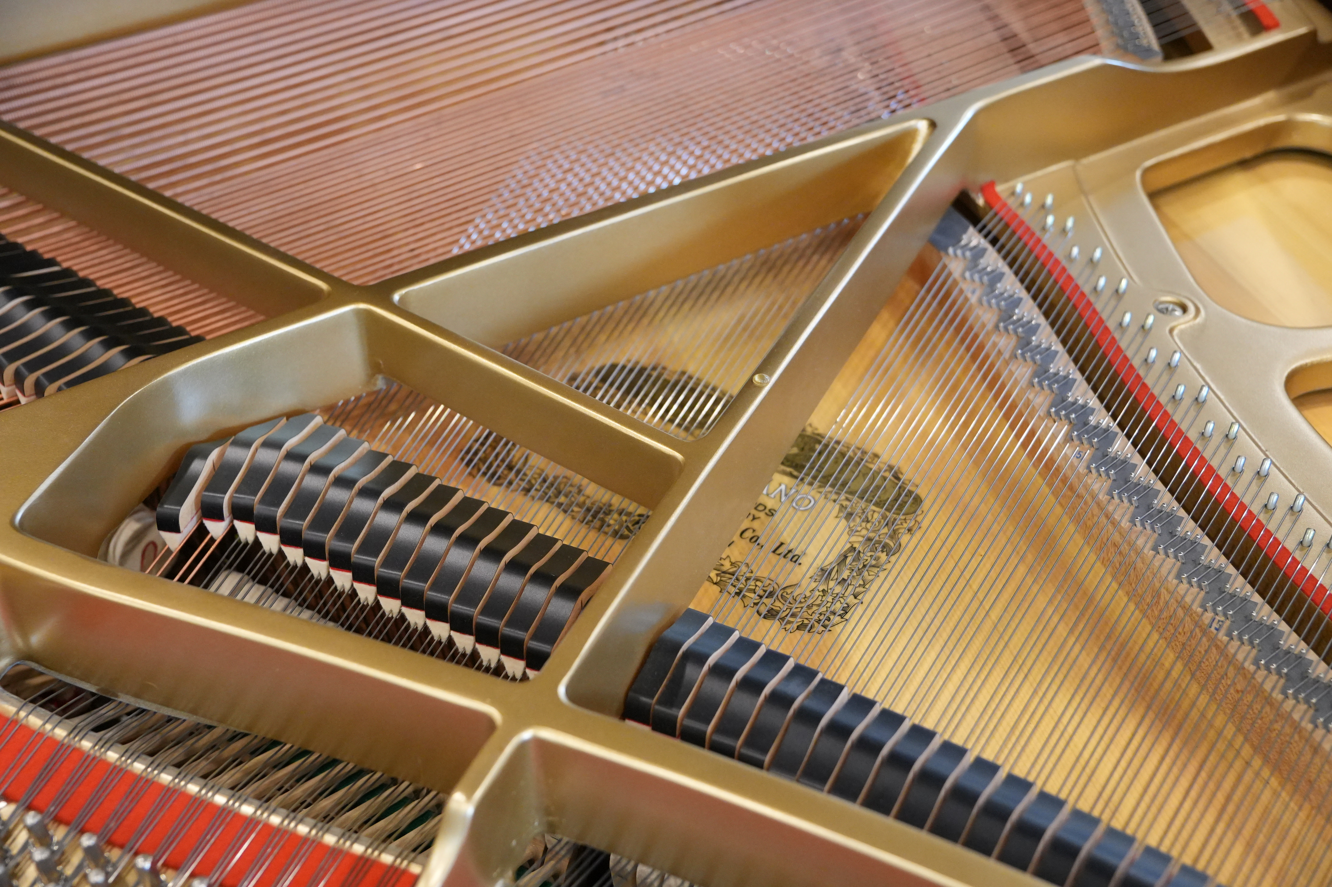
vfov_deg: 28.1
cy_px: 444
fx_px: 1775
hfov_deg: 41.1
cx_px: 666
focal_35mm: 48
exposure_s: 1/160
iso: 2500
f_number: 2.8
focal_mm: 32
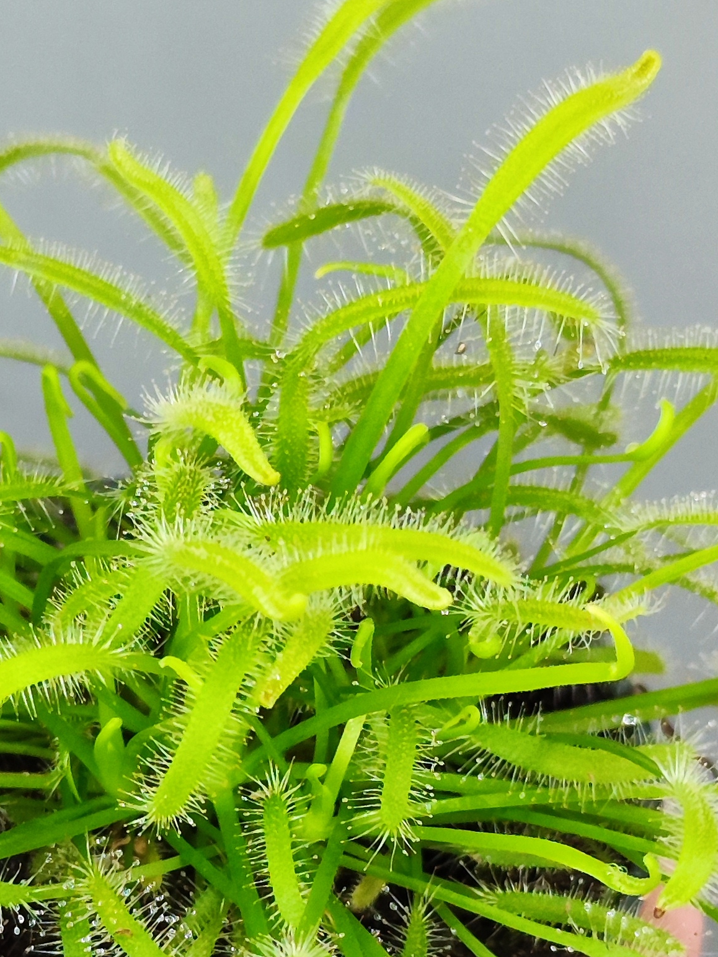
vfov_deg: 31.3
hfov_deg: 23.8
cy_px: 673
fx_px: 1687
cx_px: 196
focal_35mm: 61
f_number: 1.69
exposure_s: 1/94.3
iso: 1244
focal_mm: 7.01
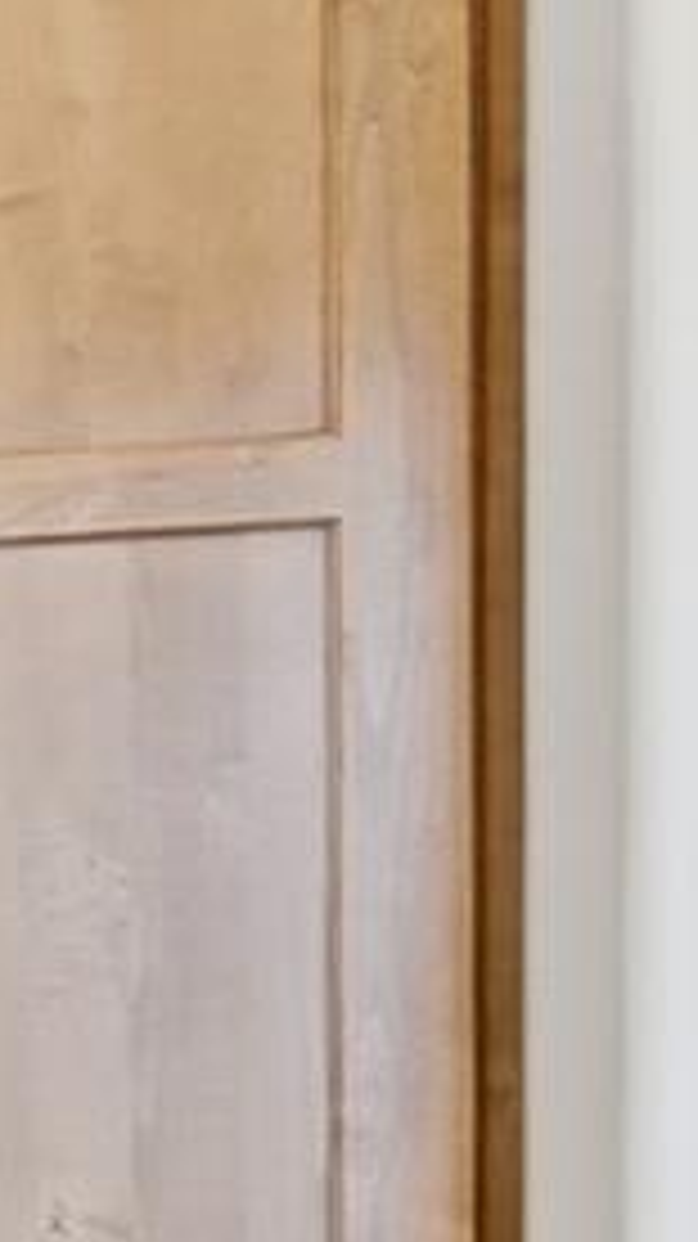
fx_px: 2800
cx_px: -2864
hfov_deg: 6.2
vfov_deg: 24.8
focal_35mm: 85
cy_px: 914
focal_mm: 14
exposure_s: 1/160
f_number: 8
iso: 400
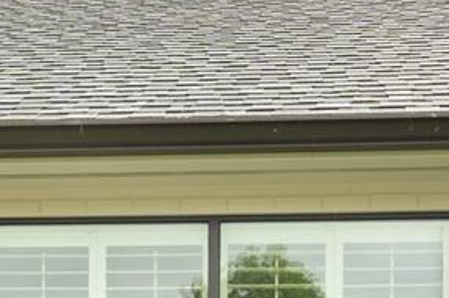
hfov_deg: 18.4
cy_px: 516
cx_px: 126
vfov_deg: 11.5
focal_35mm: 111
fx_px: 1383
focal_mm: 31
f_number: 5.6
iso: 100
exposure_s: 1/100
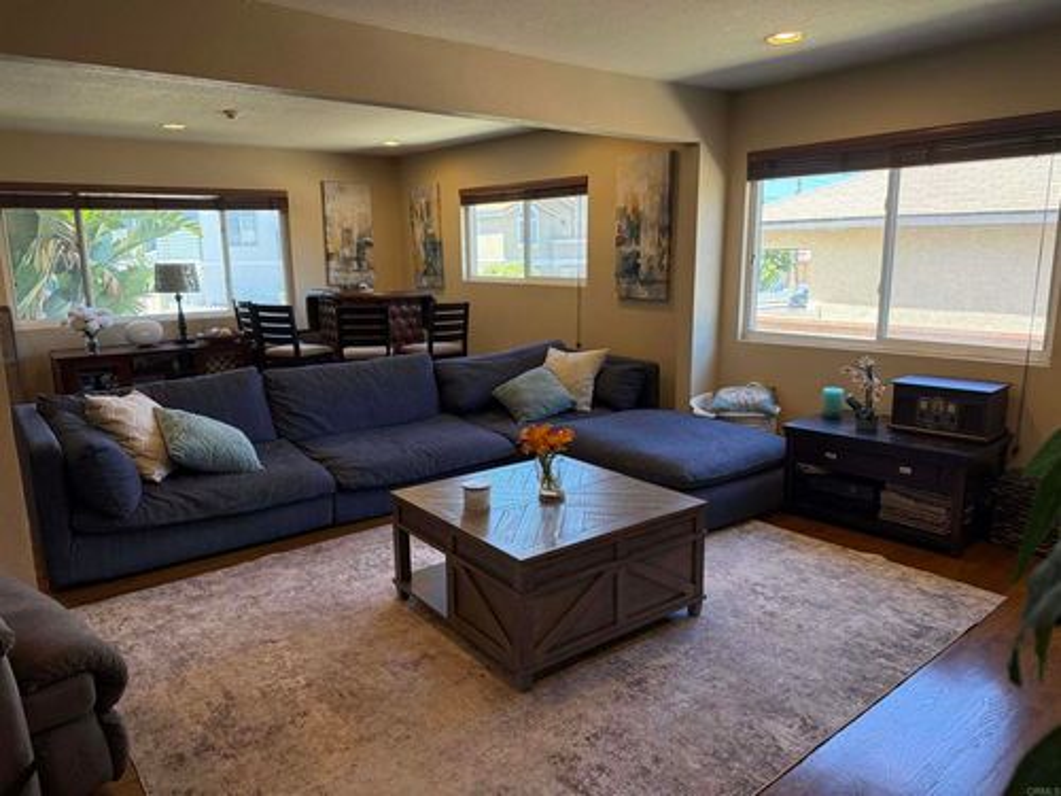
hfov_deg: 71.6
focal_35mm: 24
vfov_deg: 56.8
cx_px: 530
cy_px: 398
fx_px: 736
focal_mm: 6.76
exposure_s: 1/226
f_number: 1.78
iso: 200
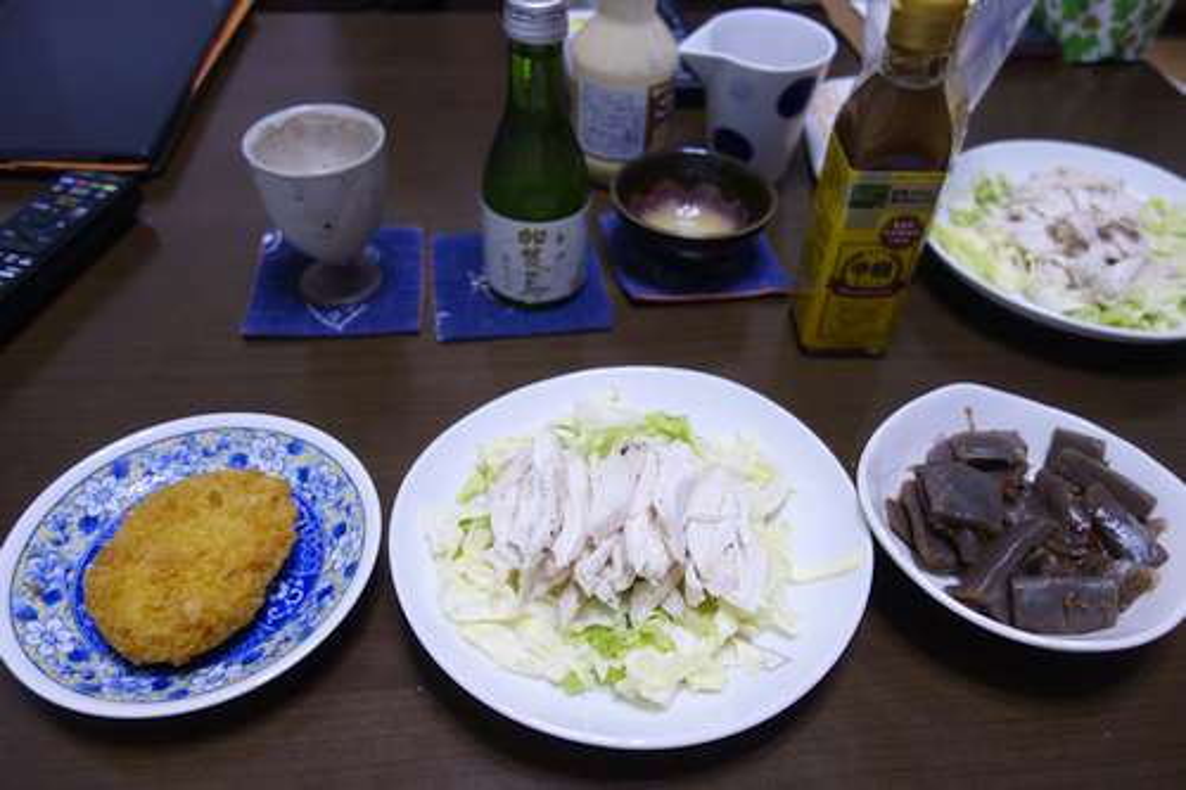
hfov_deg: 65.5
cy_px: 395
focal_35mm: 28
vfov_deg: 46.4
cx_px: 593
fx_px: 922
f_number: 1.8
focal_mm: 10.4
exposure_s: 1/30
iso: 320
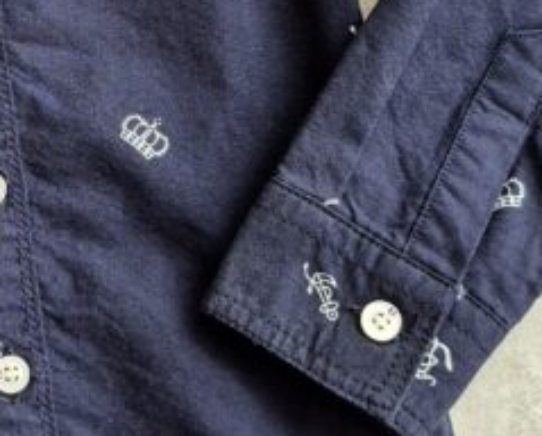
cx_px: -20
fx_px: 1542
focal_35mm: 96
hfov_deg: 19.3
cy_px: 59
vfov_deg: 15.9
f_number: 1.8
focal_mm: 5.4
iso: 40
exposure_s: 1/100
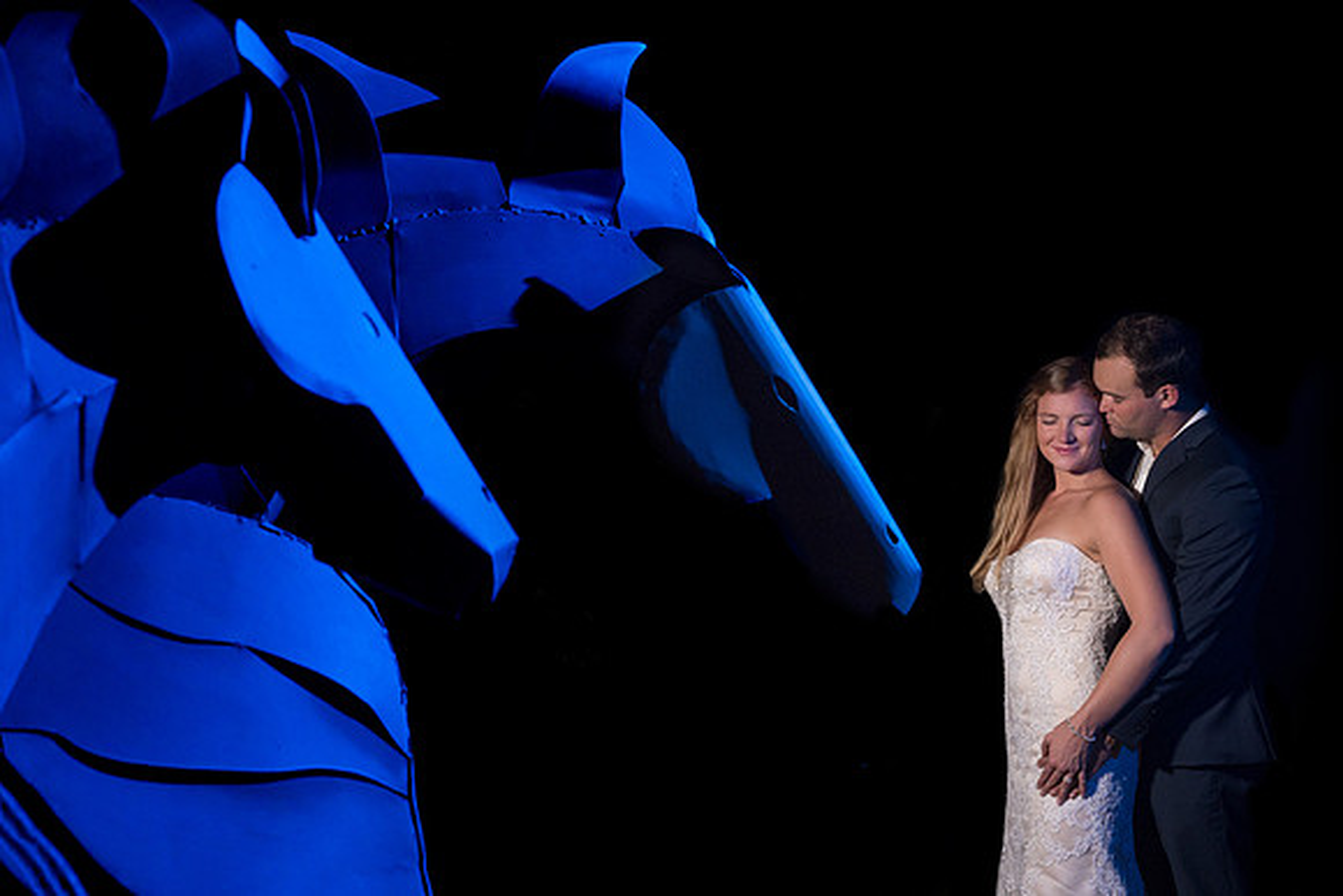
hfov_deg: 28.8
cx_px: 672
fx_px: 2612
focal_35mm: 70
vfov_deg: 19.5
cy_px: 448
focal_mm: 70
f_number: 8
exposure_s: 1/200
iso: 2000
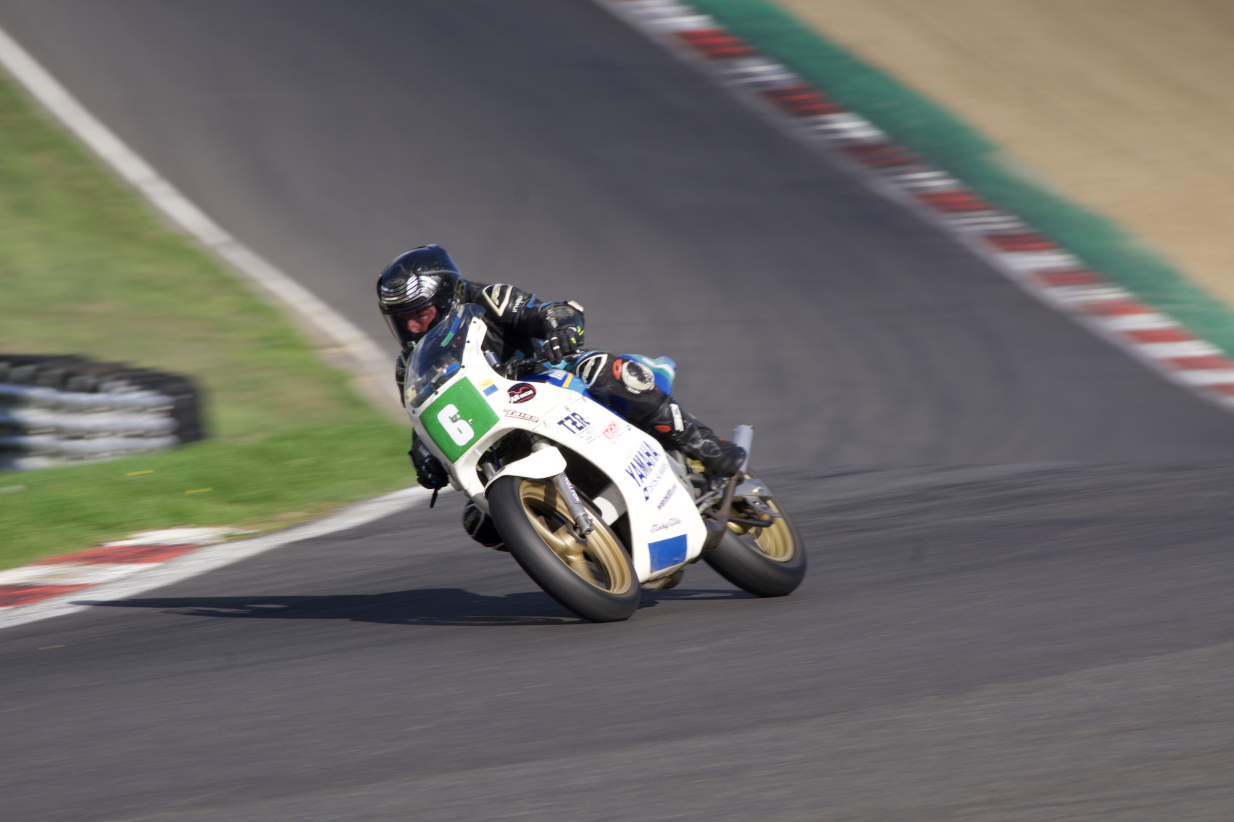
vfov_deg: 3.1
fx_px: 15423
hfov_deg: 4.6
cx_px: 617
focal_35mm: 450
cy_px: 411
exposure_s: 1/125
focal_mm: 300
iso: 160
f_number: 13
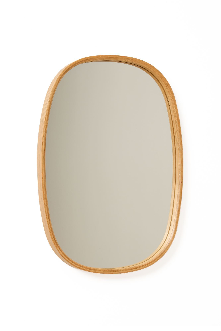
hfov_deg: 16.5
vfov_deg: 24.5
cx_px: 110
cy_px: 166
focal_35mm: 83
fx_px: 764
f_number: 7.1
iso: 500
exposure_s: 1/125
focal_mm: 55
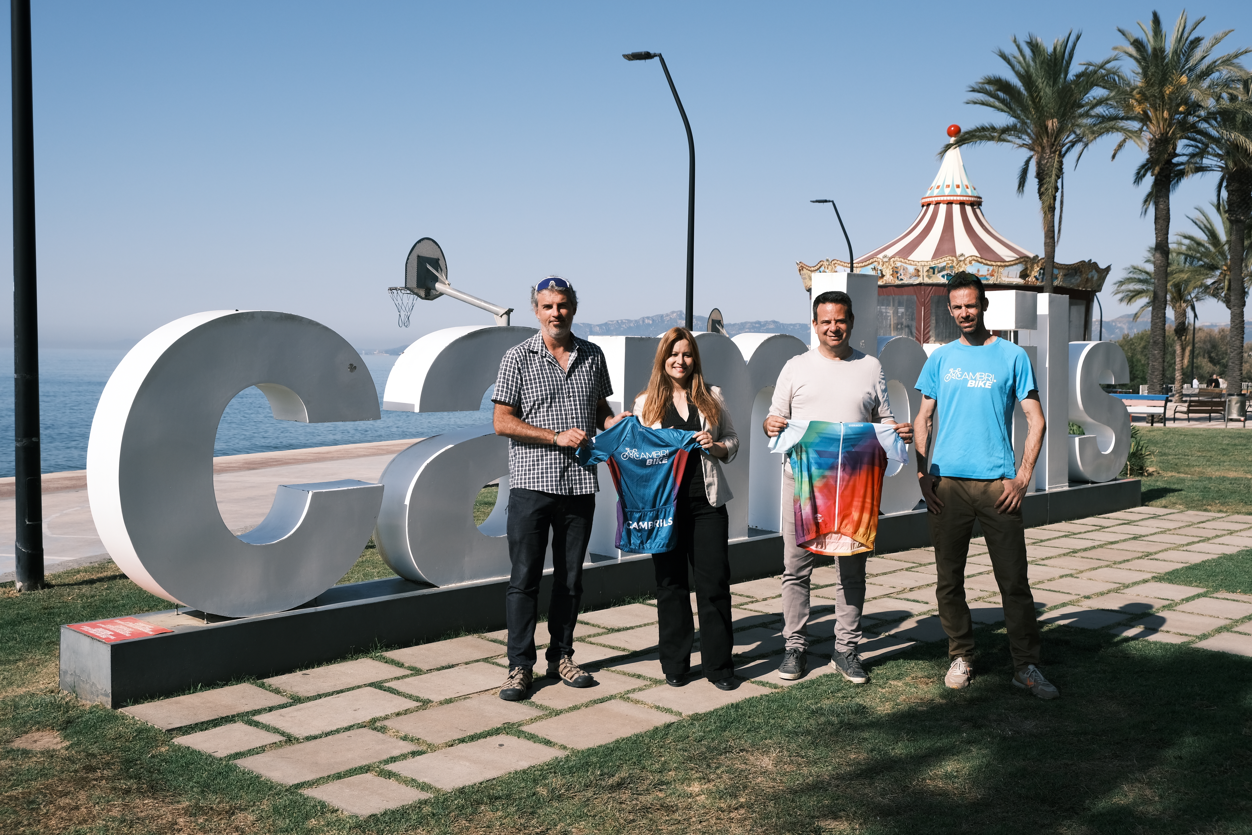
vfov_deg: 37.9
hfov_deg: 54.4
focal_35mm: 35
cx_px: 626
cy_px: 418
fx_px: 1217
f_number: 5.6
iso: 160
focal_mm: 23.3
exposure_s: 1/900
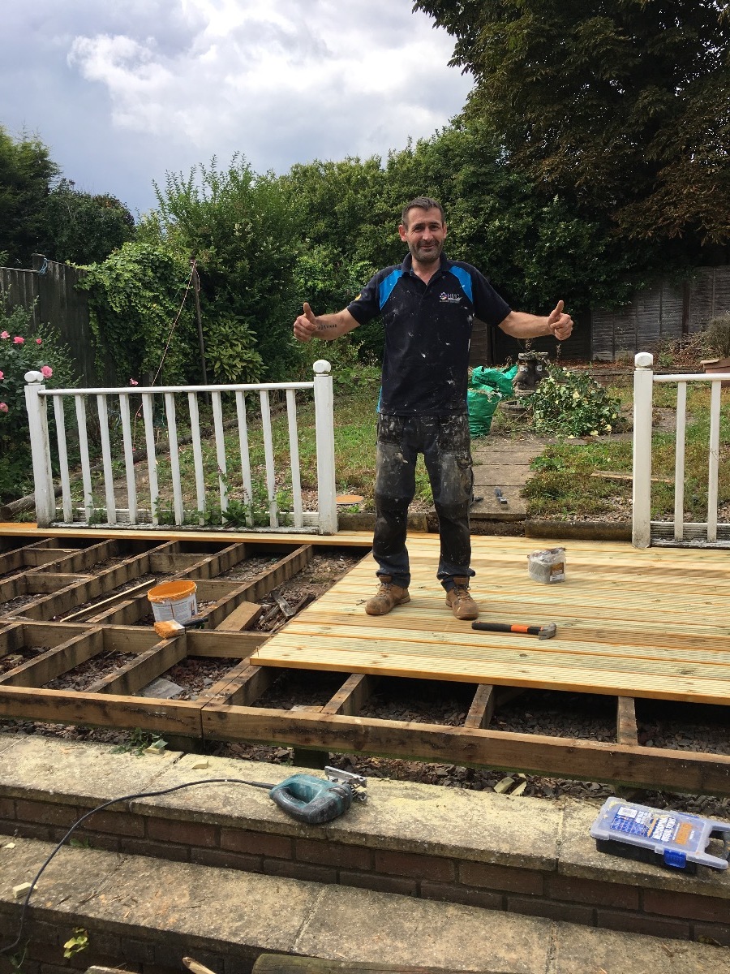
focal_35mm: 29
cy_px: 487
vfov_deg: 61.7
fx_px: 815
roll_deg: -0.1
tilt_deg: -8.4
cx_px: 365
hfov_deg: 48.2
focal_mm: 4.15
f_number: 2.2
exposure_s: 1/927
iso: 25
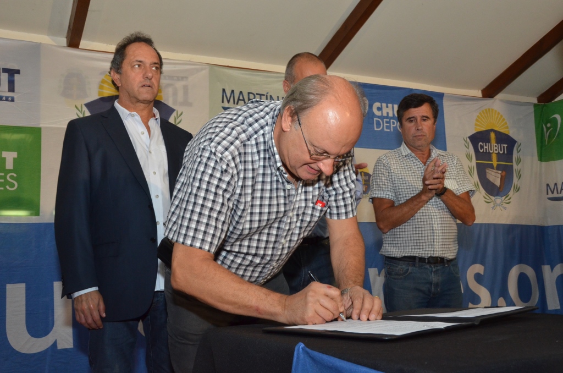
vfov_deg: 34.1
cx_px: 282
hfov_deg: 49.6
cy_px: 186
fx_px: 609
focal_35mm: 39
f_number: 8
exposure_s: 1/60
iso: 1600
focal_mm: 26
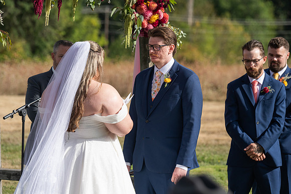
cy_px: 84
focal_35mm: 171
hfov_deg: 12.0
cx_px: 155
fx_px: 1380
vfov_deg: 8.0
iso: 400
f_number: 4.5
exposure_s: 1/4000
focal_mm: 150
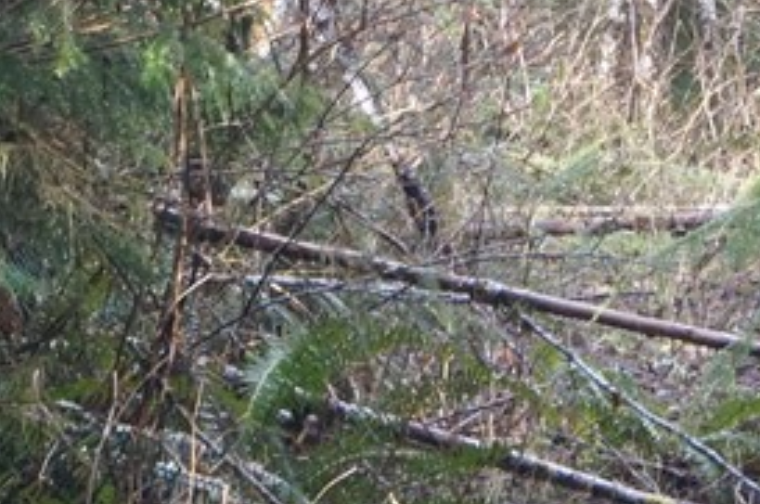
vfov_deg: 6.5
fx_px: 4404
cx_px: 688
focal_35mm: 209
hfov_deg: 9.8
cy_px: 22
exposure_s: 1/60
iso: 1250
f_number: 11
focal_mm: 35
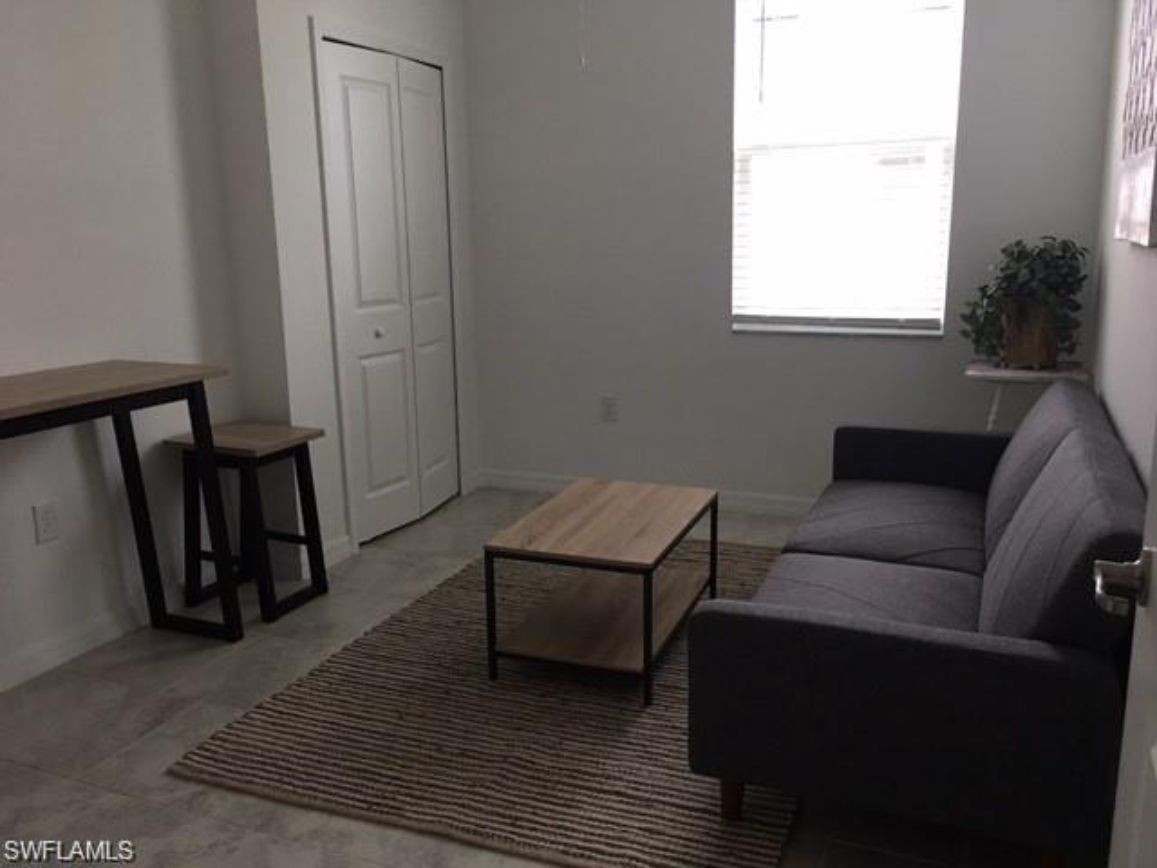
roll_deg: +1.0
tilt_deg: -12.1
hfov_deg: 61.7
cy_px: 434
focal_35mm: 29
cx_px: 578
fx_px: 969
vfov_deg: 48.2
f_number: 2.2
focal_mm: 4.15
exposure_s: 1/15
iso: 64
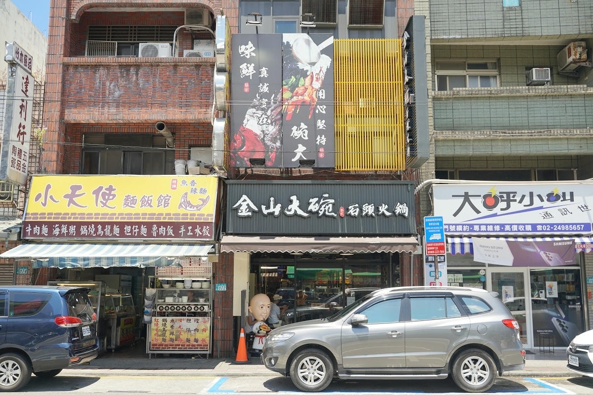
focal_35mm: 36
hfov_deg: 53.1
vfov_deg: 36.9
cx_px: 296
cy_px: 198
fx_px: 593
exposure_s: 1/160
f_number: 4
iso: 100
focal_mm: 36
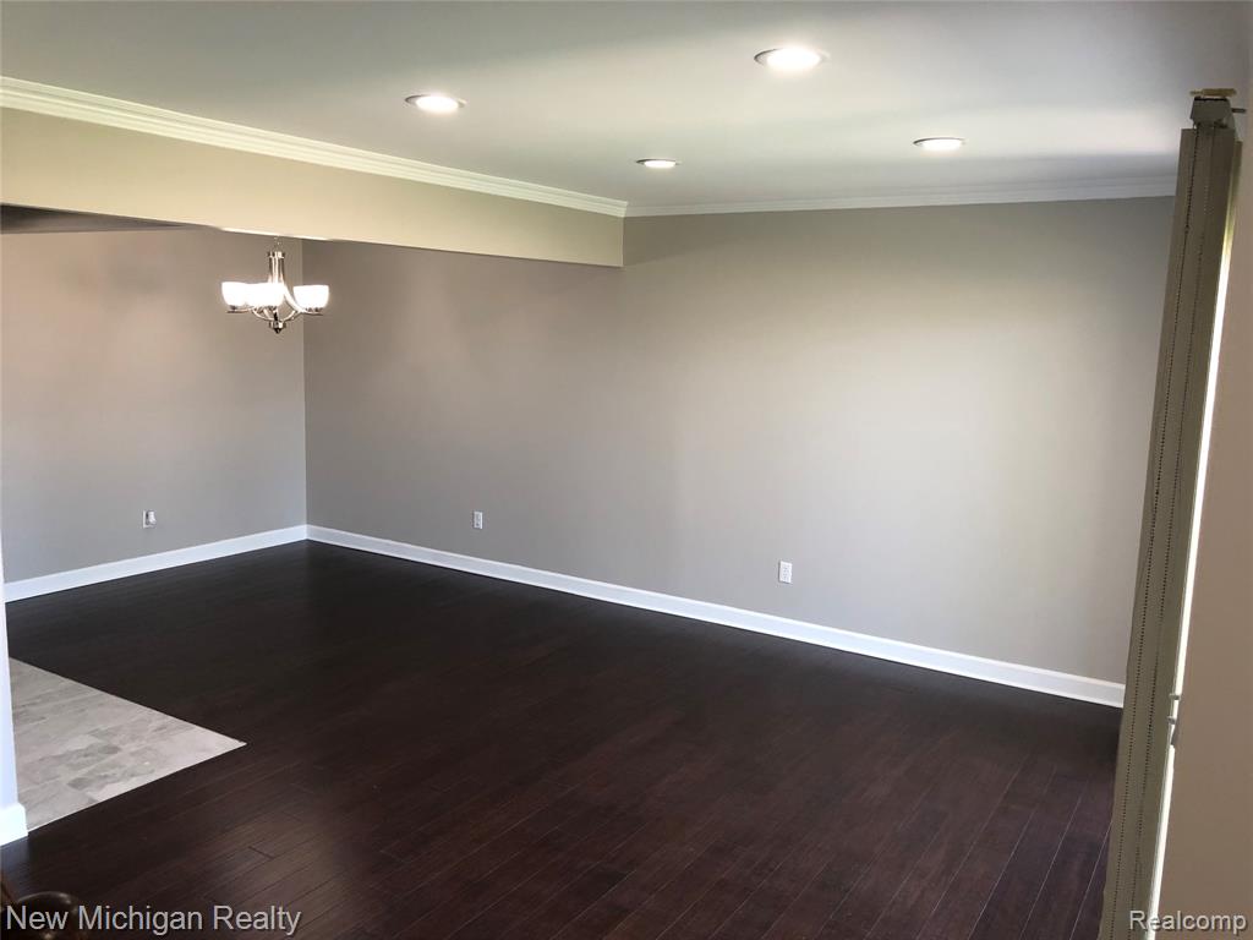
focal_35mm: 28
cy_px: 470
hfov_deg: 63.4
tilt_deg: -9.2
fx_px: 1014
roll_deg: -2.0
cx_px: 626
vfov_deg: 49.7
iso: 32
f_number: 1.8
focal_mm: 3.99
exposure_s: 1/30
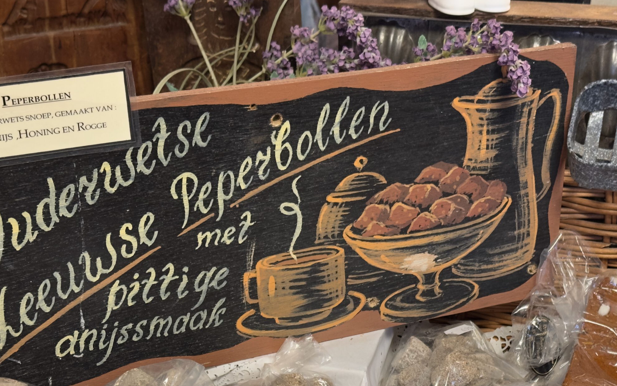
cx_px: 359
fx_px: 1110
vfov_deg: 19.6
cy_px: 287
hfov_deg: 31.0
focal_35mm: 66
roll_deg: -0.5
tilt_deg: -27.7
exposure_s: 1/50
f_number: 1.78
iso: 200
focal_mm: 6.86
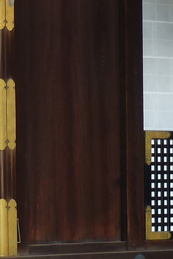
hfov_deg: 6.1
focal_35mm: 224
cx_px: -84
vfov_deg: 9.2
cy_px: 210
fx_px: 1615
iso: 80
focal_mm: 7.9
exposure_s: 1/80
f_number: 3.8
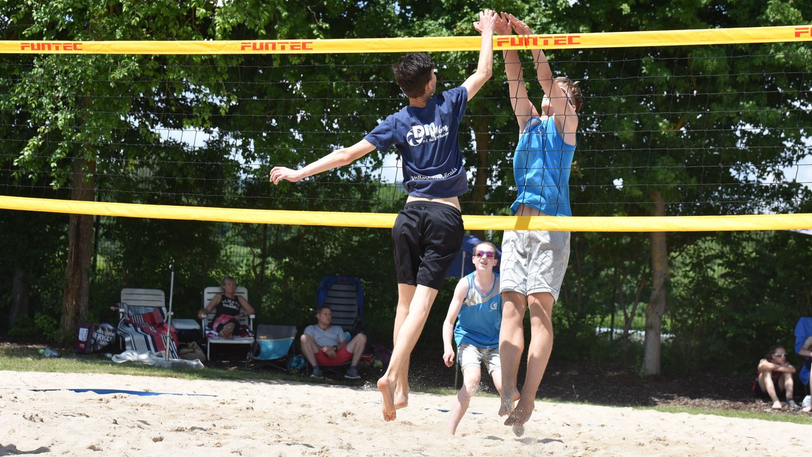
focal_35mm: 101
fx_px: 2174
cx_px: 431
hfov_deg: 21.2
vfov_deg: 12.0
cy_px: 188
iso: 400
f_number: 6.3
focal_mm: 78
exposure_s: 1/1600
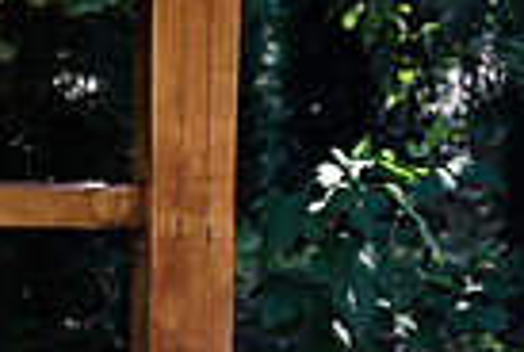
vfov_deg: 10.8
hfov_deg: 14.4
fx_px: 1853
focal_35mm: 127
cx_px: -387
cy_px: 59
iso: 160
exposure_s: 1/125
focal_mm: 28
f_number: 2.8
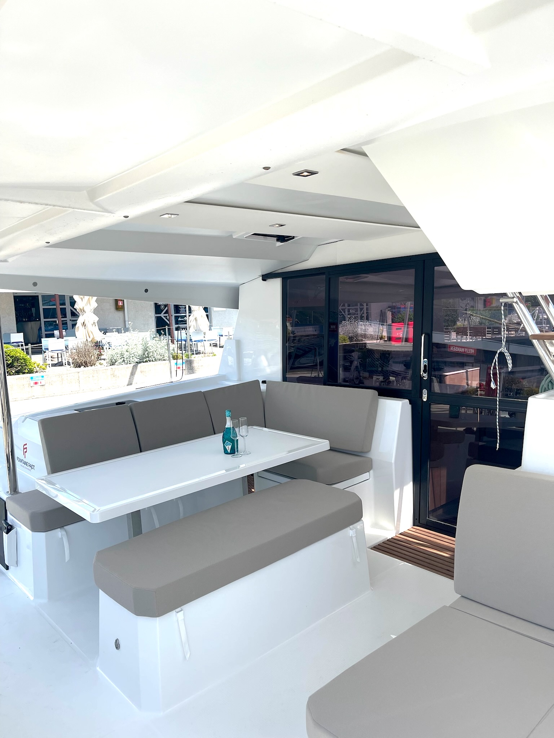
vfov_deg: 69.4
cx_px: 277
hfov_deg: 54.9
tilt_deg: -4.5
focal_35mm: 25
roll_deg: +3.2
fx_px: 533
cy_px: 369
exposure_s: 1/2597
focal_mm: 5.1
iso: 32
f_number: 1.6
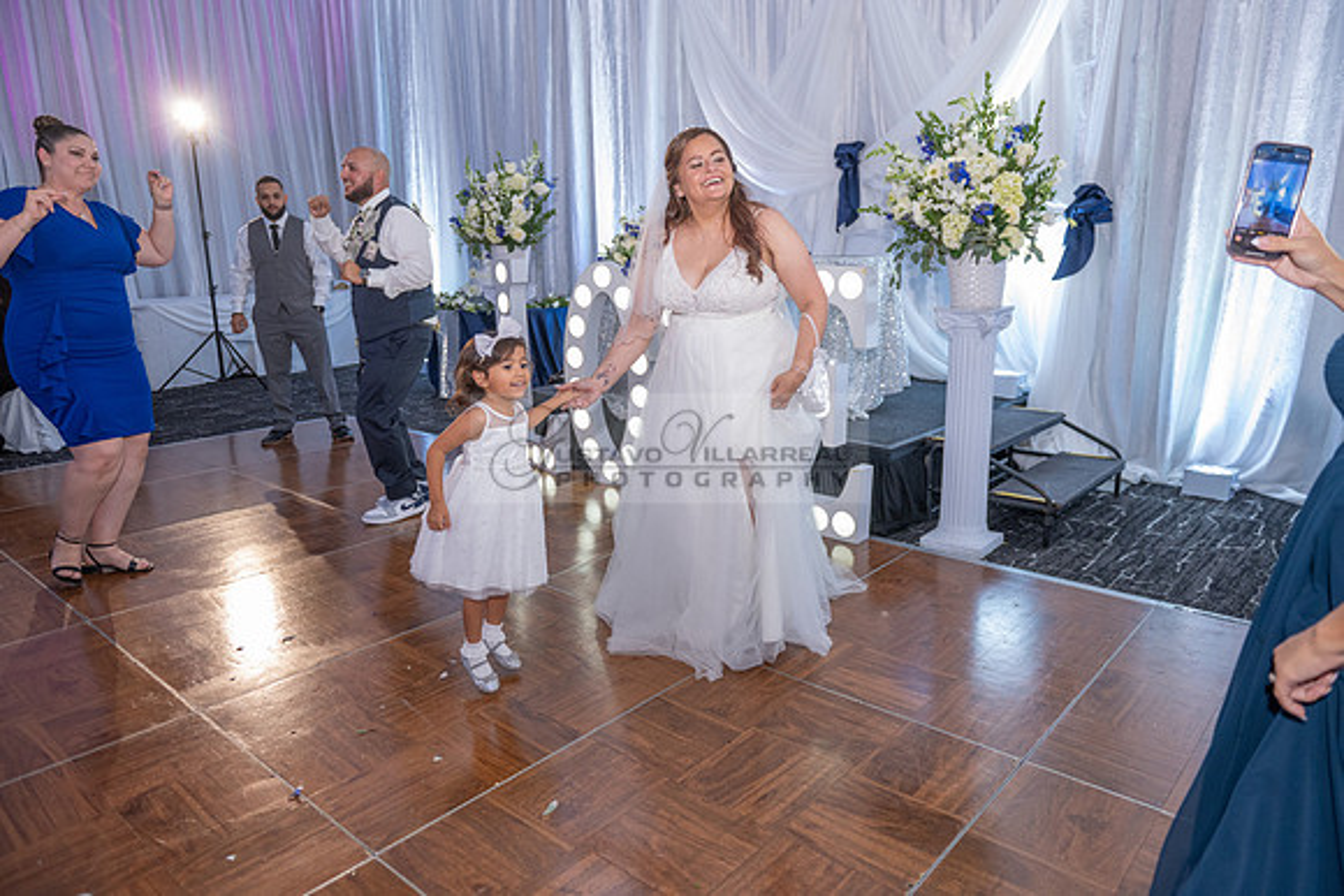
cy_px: 448
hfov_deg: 73.7
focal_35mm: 24
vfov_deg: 53.2
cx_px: 672
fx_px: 896
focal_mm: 24
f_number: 3.5
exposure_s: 1/160
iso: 1600
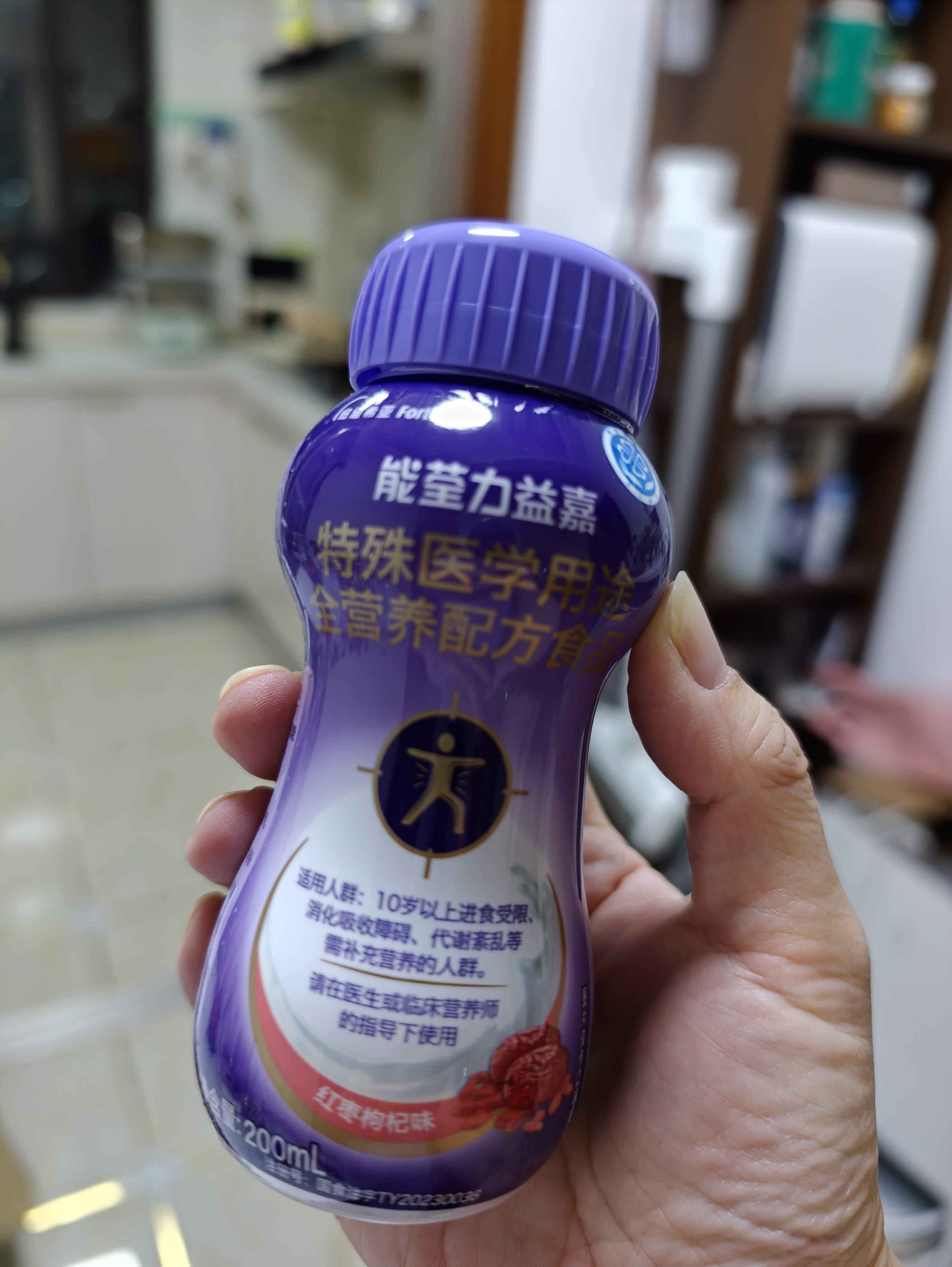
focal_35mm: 23
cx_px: 476
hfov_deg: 58.9
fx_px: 843
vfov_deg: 73.9
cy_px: 634
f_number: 3.5
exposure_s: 1/100
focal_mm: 7.73
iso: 640
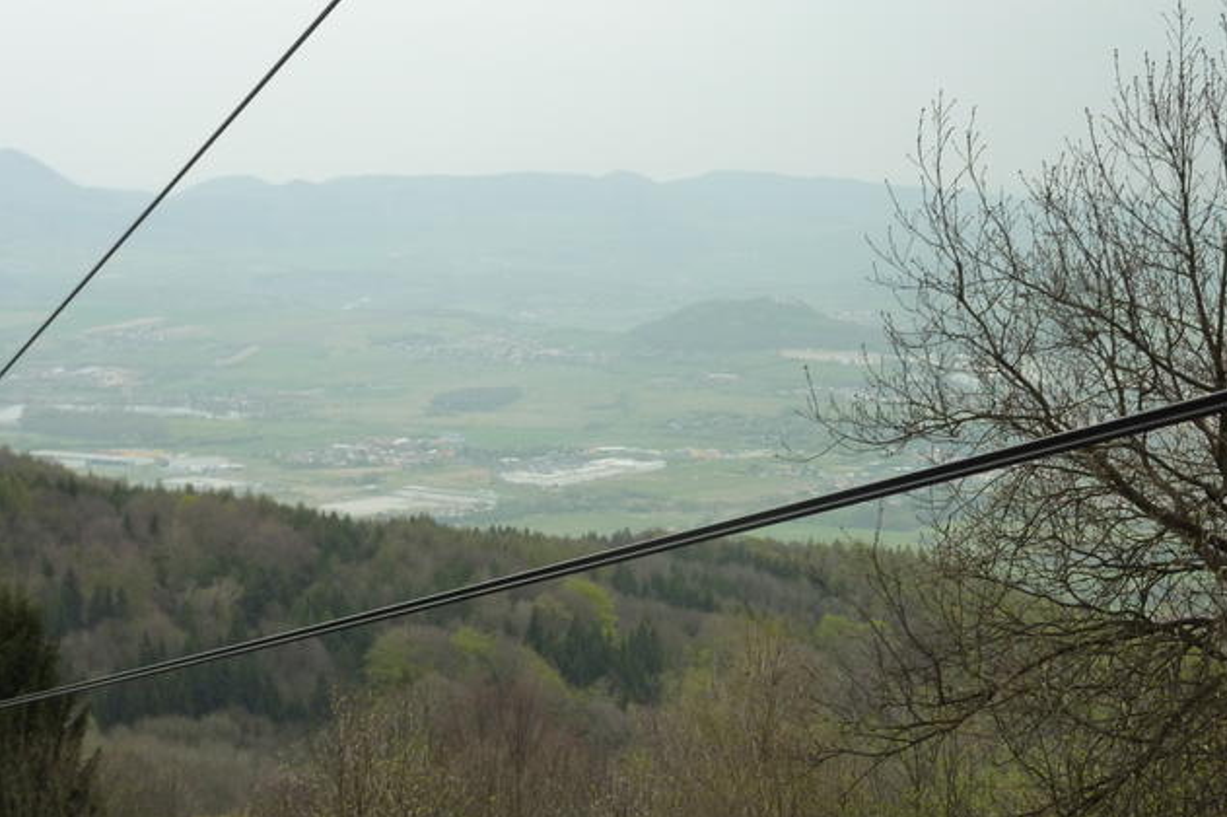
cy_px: 387
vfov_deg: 17.9
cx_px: 620
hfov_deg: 26.7
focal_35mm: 76
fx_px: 2589
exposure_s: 1/250
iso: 250
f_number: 4.1
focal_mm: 11.9
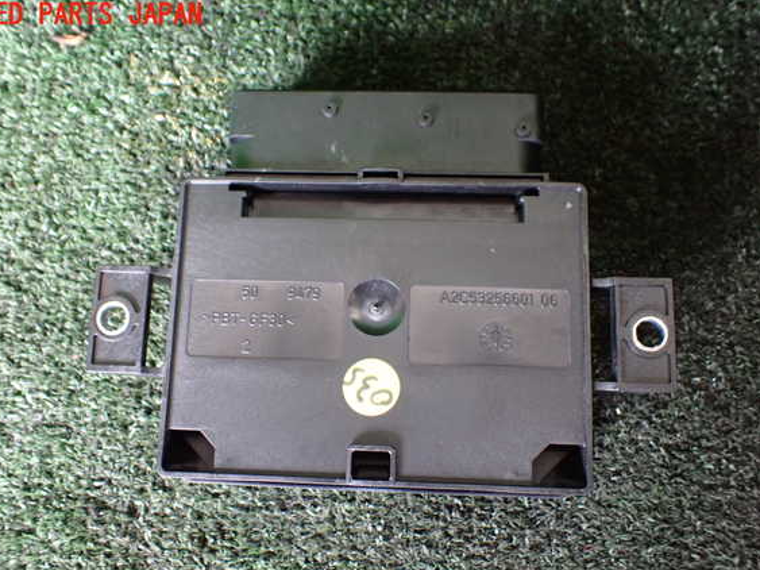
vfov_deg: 44.1
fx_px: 702
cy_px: 303
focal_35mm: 32
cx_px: 362
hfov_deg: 56.8
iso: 800
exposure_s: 1/40
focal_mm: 5.4
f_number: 2.3
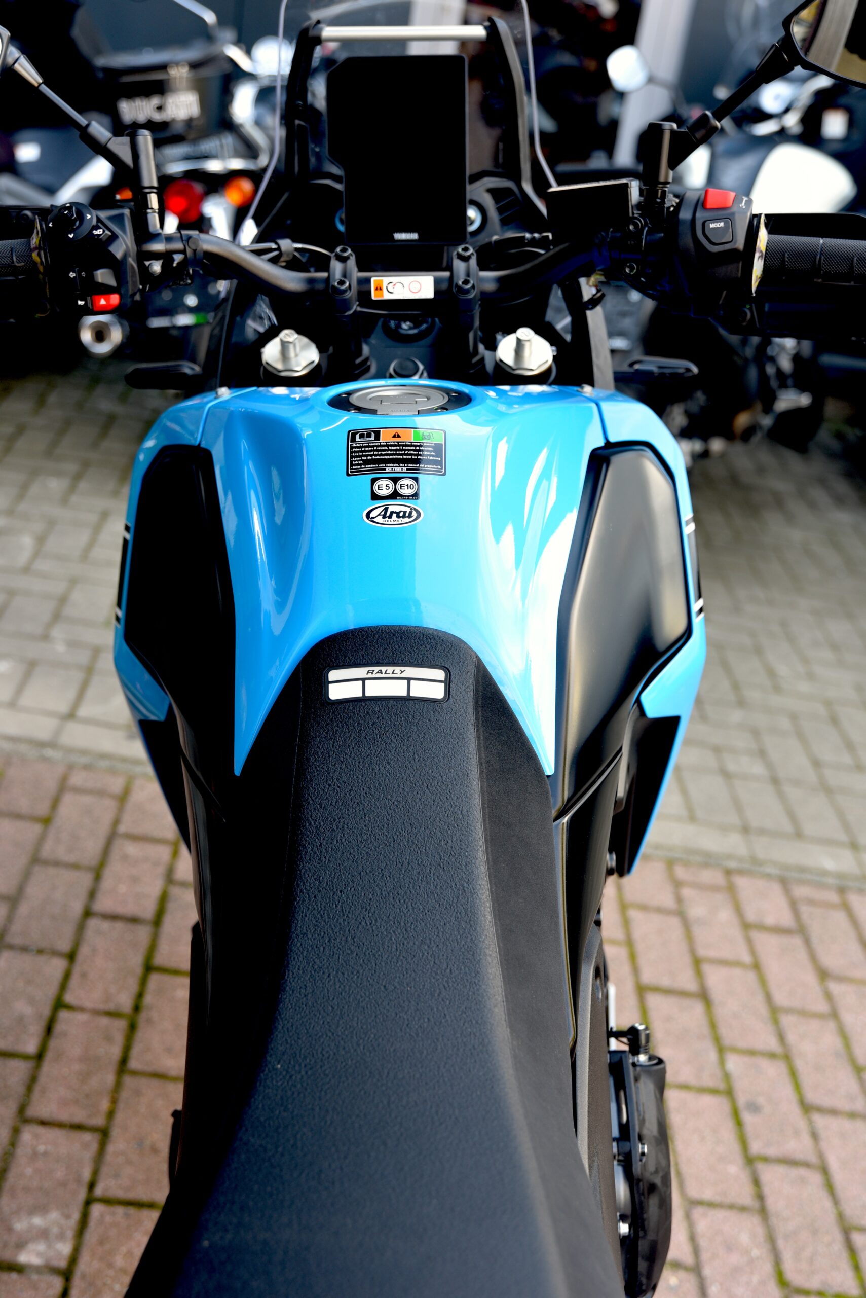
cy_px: 649
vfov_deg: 44.5
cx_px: 433
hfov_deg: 30.5
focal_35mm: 44
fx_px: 1586
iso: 200
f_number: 4
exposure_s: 1/60
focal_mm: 44
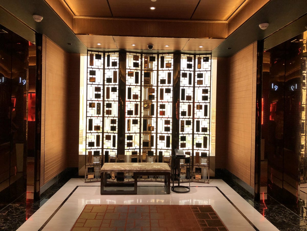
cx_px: 154
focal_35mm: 28
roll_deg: -0.7
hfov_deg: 63.4
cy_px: 116
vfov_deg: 49.7
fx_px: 248
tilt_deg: -1.5
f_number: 1.8
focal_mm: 3.99
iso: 25
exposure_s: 1/33
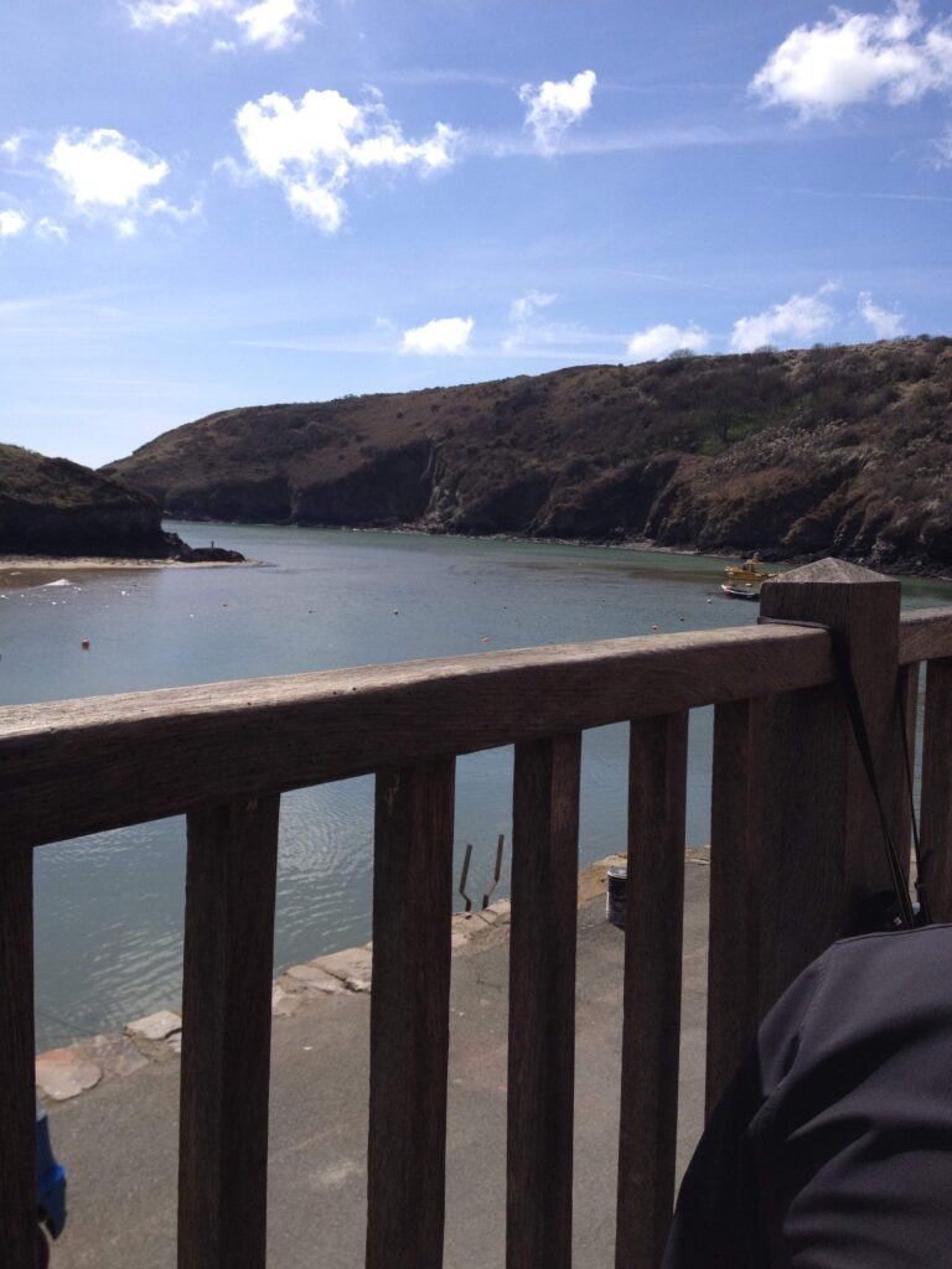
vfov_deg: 52.6
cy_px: 634
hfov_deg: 40.7
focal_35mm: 35
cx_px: 476
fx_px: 1283
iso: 50
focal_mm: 4.28
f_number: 2.4
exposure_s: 1/2304
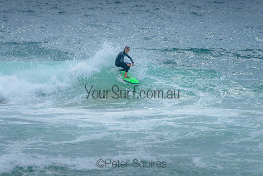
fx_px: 3582
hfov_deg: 4.2
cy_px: 74
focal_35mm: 490
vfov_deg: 2.8
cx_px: 123
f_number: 7.1
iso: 500
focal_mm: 400
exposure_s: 1/1600
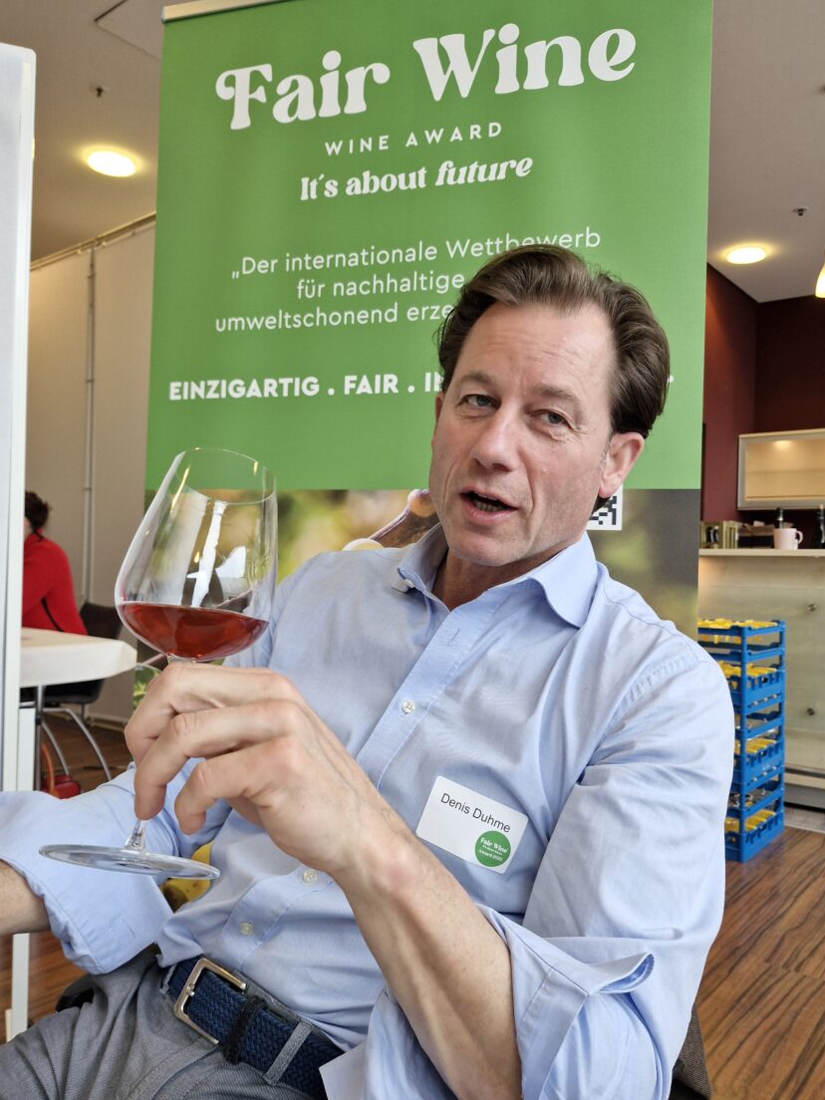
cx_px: 416
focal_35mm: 25
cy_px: 565
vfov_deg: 69.4
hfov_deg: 54.9
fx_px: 794
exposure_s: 1/100
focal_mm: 5.54
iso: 64
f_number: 1.8
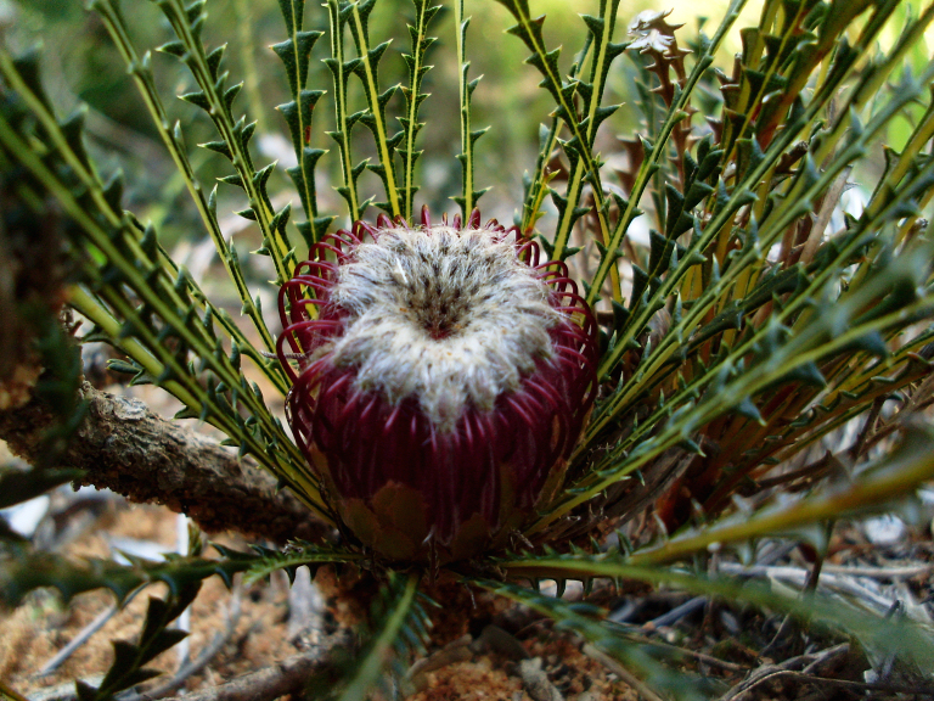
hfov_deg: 49.0
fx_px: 1025
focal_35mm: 38
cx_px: 467
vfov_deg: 37.7
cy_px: 350
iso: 100
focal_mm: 6.3
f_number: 3
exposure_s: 1/60
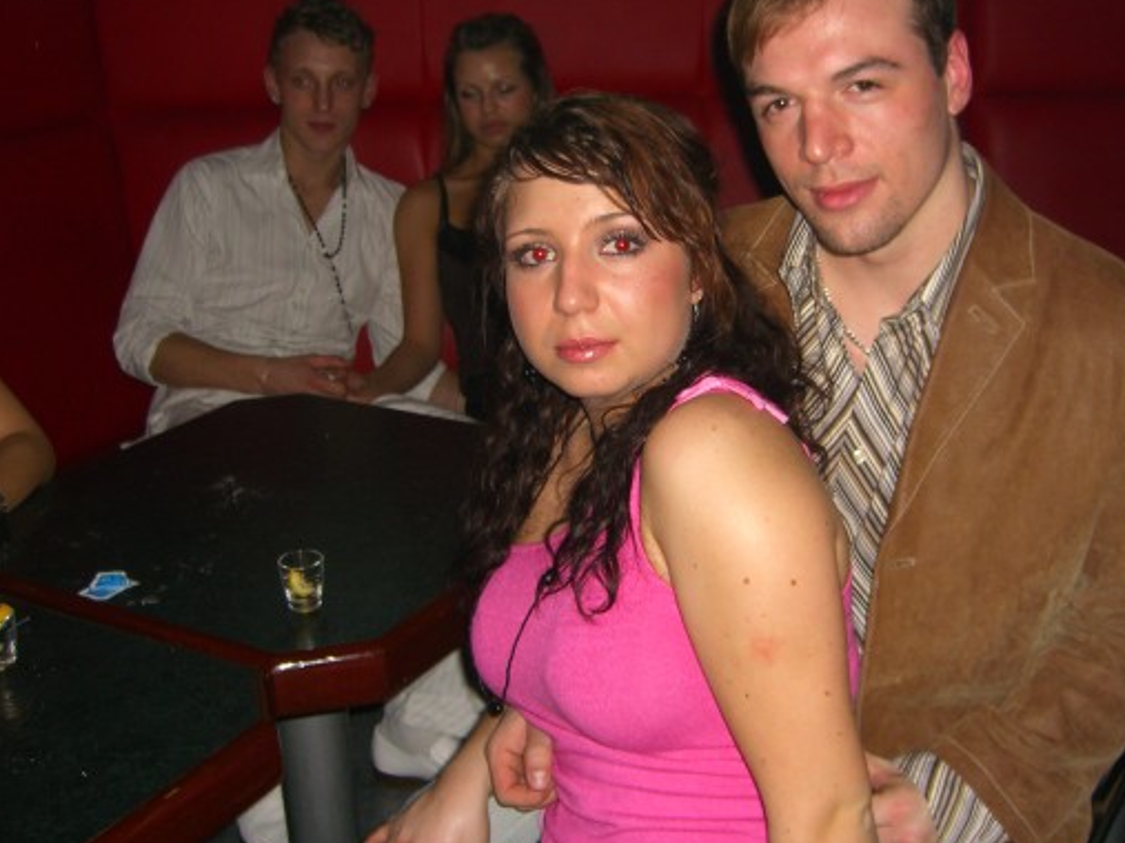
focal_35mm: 45
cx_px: 657
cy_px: 413
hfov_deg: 41.9
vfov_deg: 32.2
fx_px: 1462
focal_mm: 7.9
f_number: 2.8
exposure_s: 1/60
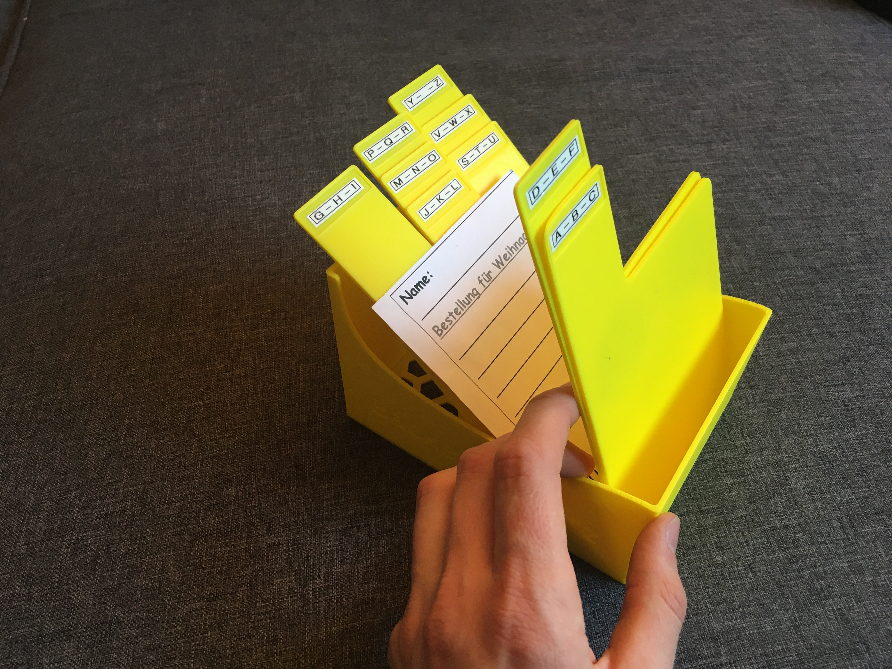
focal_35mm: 29
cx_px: 446
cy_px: 334
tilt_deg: -47.7
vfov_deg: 48.2
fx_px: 747
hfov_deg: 61.7
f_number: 2.2
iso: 80
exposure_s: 1/33
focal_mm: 4.15
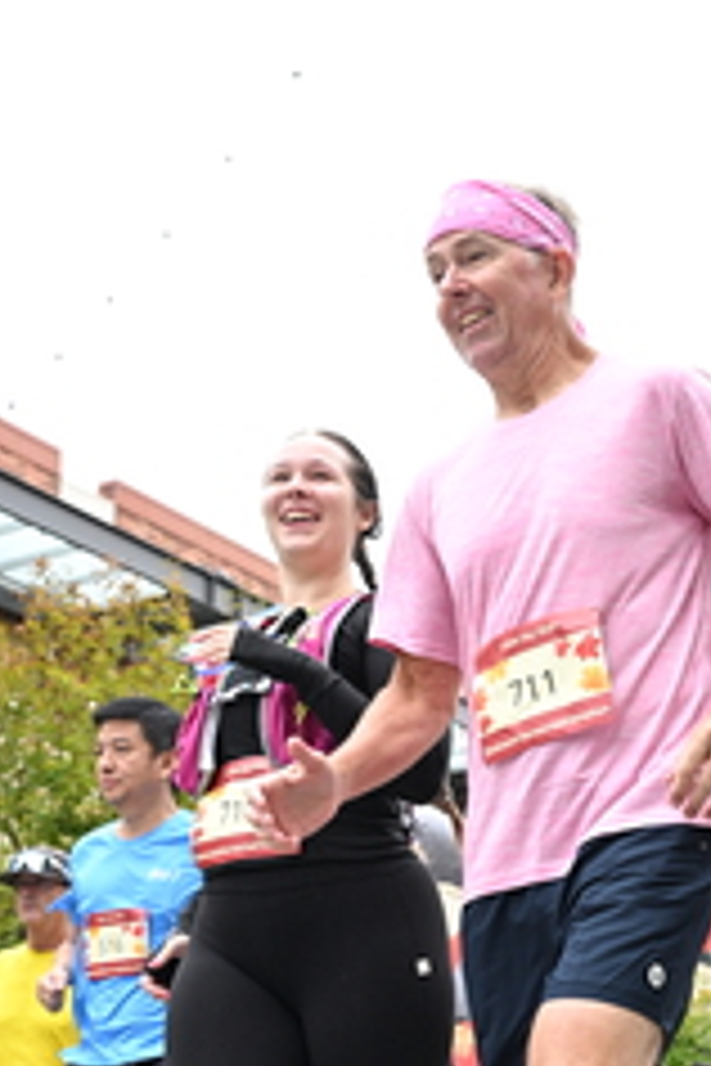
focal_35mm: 65
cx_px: 682
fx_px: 1925
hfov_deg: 20.4
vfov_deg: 30.3
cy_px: 832
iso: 2000
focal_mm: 28
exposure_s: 1/640
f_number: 4
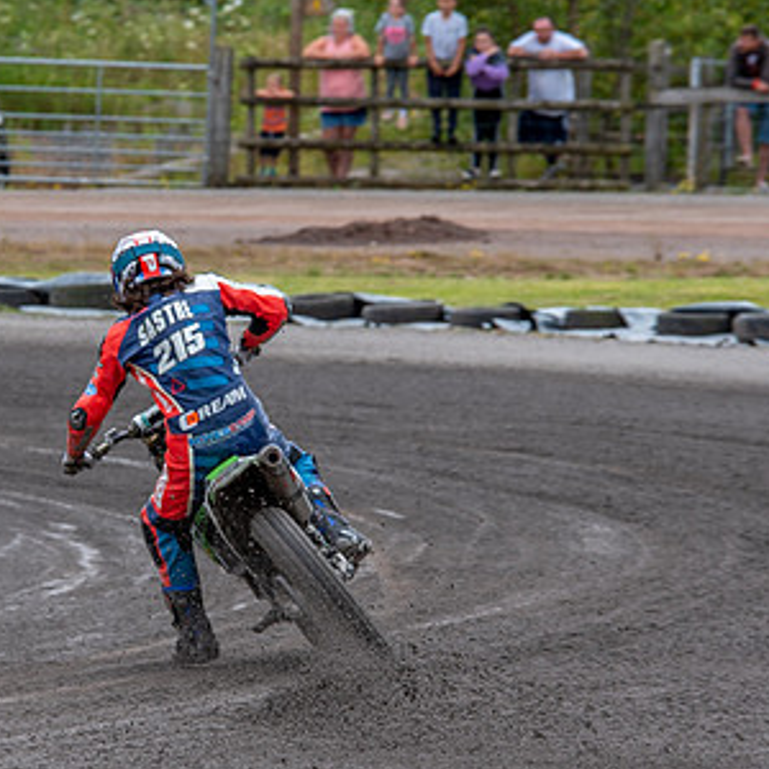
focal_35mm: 512
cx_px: 220
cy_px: 474
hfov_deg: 3.4
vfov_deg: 3.4
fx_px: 12868
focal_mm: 200
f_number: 8
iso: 160
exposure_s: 1/250
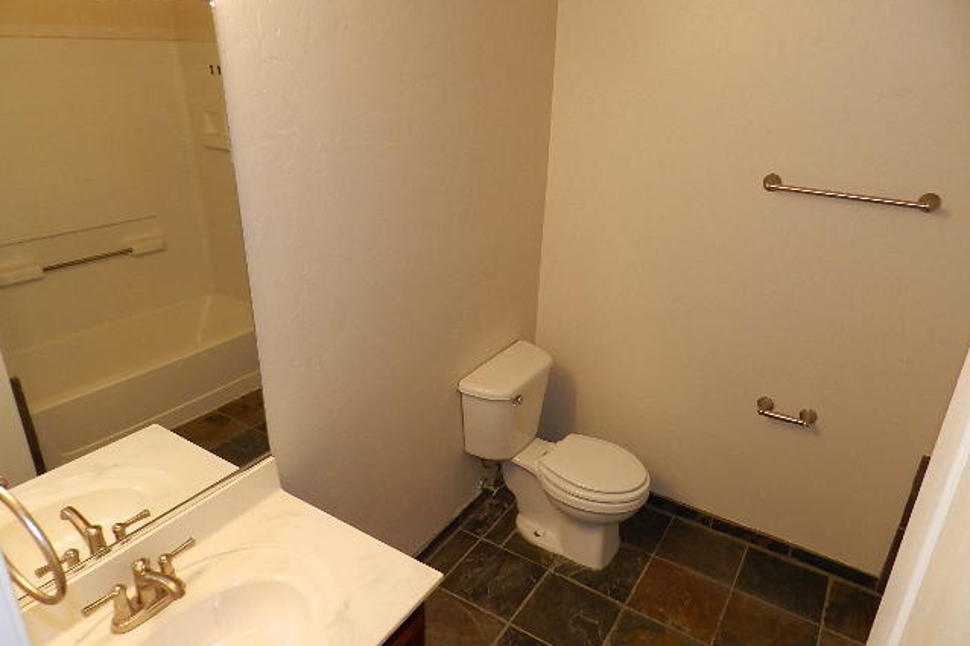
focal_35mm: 24
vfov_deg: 53.1
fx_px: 646
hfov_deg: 73.8
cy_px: 321
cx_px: 485
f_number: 3.4
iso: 160
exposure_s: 1/40
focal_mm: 4
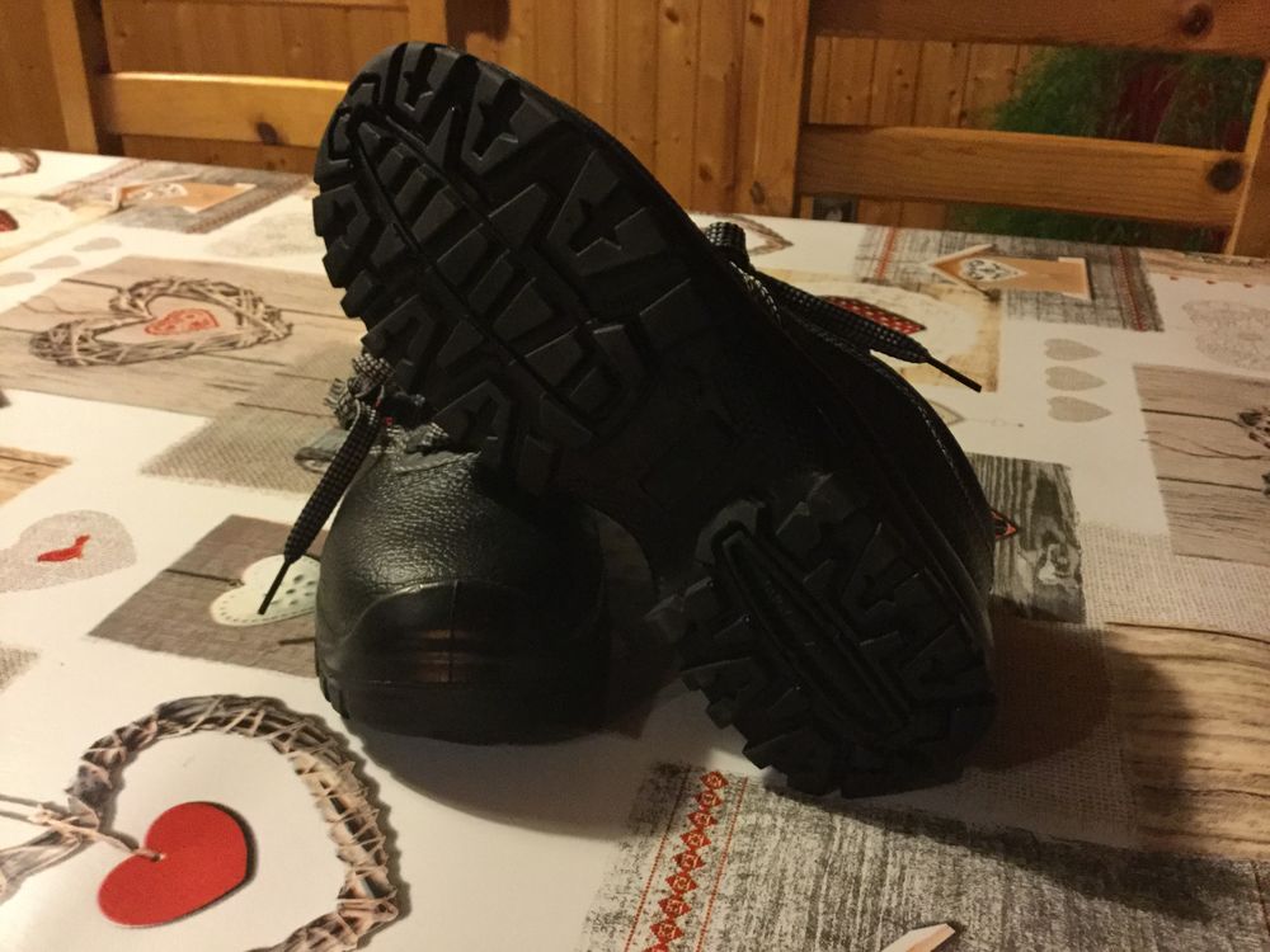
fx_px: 1137
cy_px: 476
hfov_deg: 58.4
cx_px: 635
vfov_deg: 45.4
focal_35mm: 31
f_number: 2.4
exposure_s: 1/17
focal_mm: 3.3
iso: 320
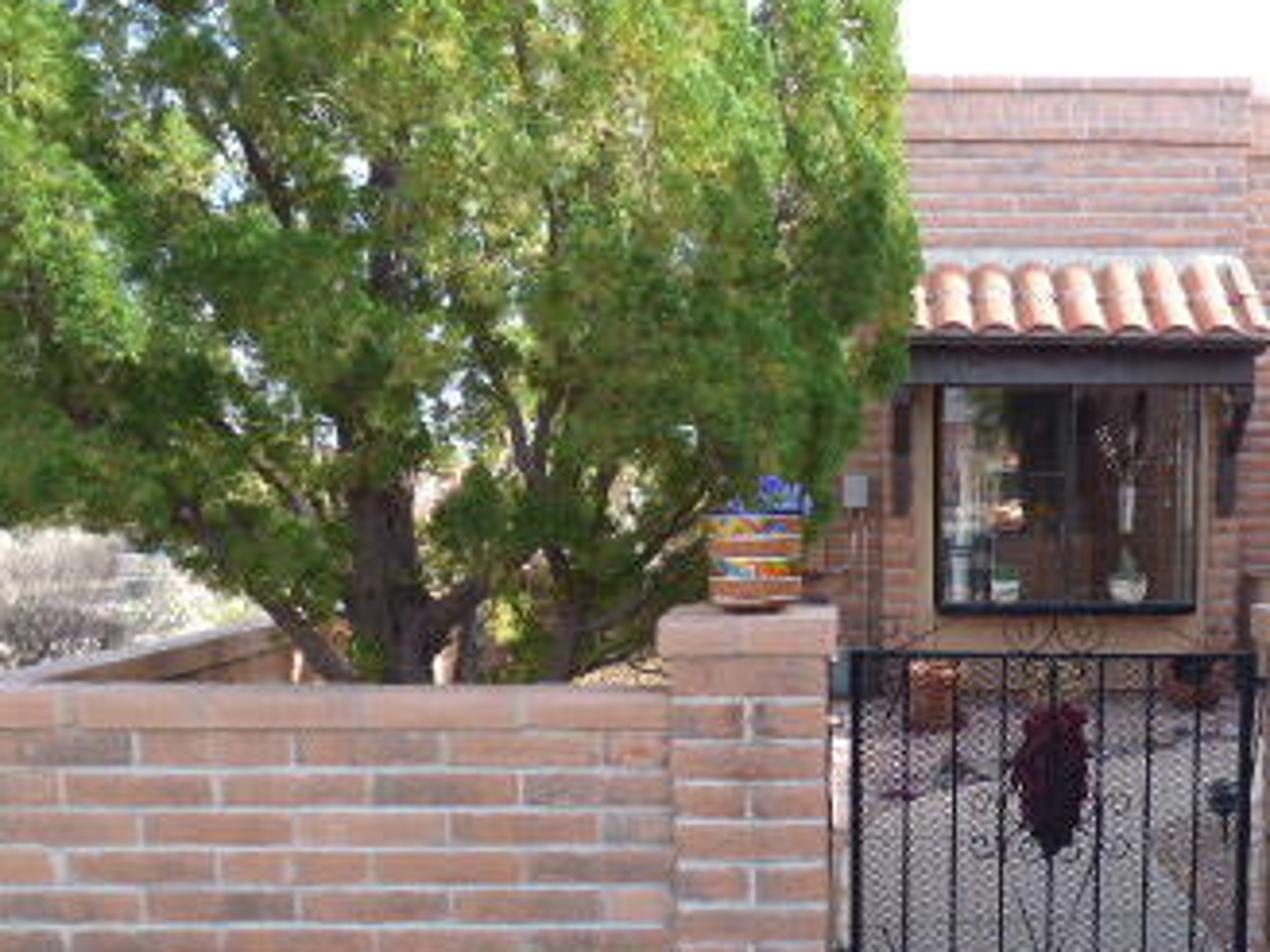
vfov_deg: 36.5
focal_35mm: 39
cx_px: 910
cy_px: 631
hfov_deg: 46.6
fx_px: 1431
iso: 100
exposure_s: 1/250
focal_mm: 3.58
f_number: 2.8
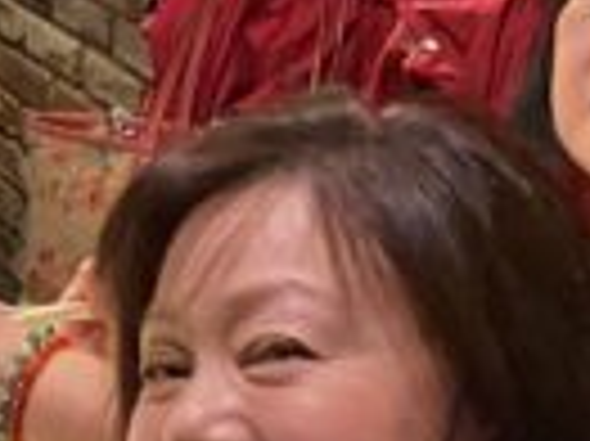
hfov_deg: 11.3
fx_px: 2605
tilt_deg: -15.2
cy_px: 94
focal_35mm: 153
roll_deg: +1.6
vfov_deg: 9.7
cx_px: -698
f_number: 1.8
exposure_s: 1/25
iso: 640
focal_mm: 4.25
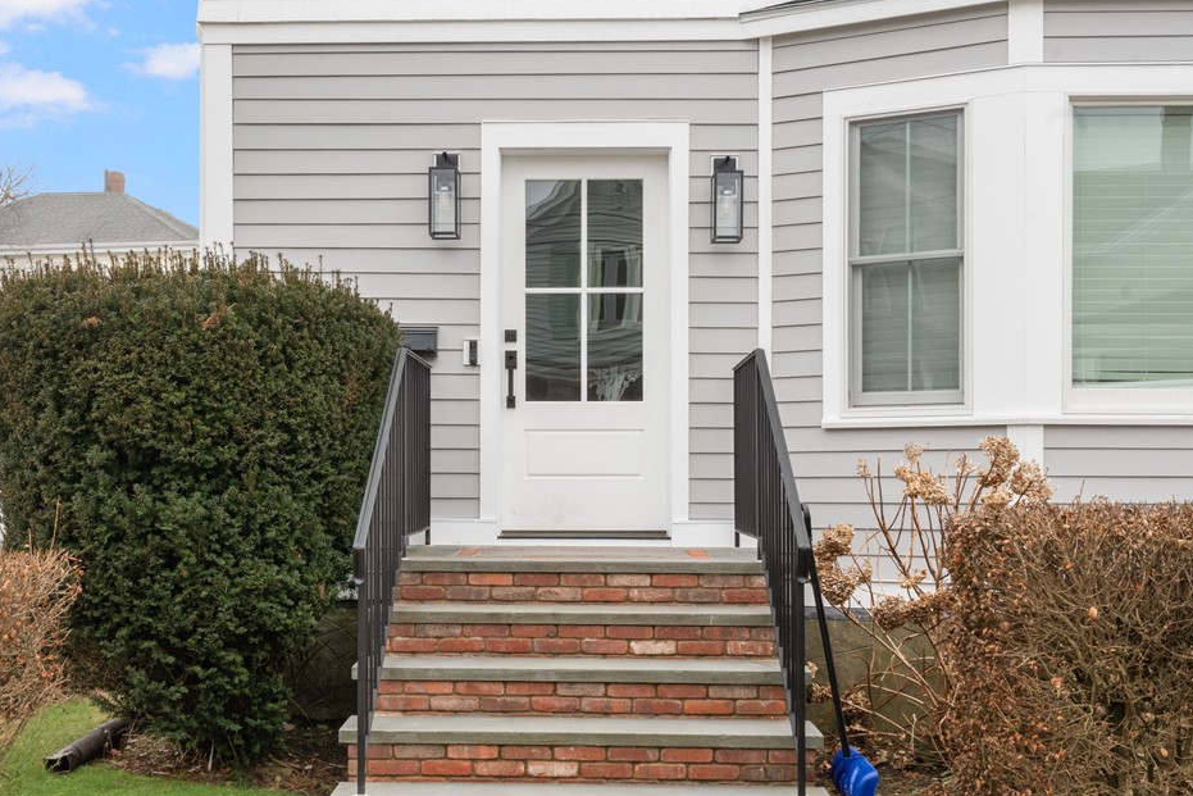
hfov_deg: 46.3
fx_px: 1392
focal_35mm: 42
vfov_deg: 31.9
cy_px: 404
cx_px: 513
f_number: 14
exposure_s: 1/40
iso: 400
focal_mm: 24
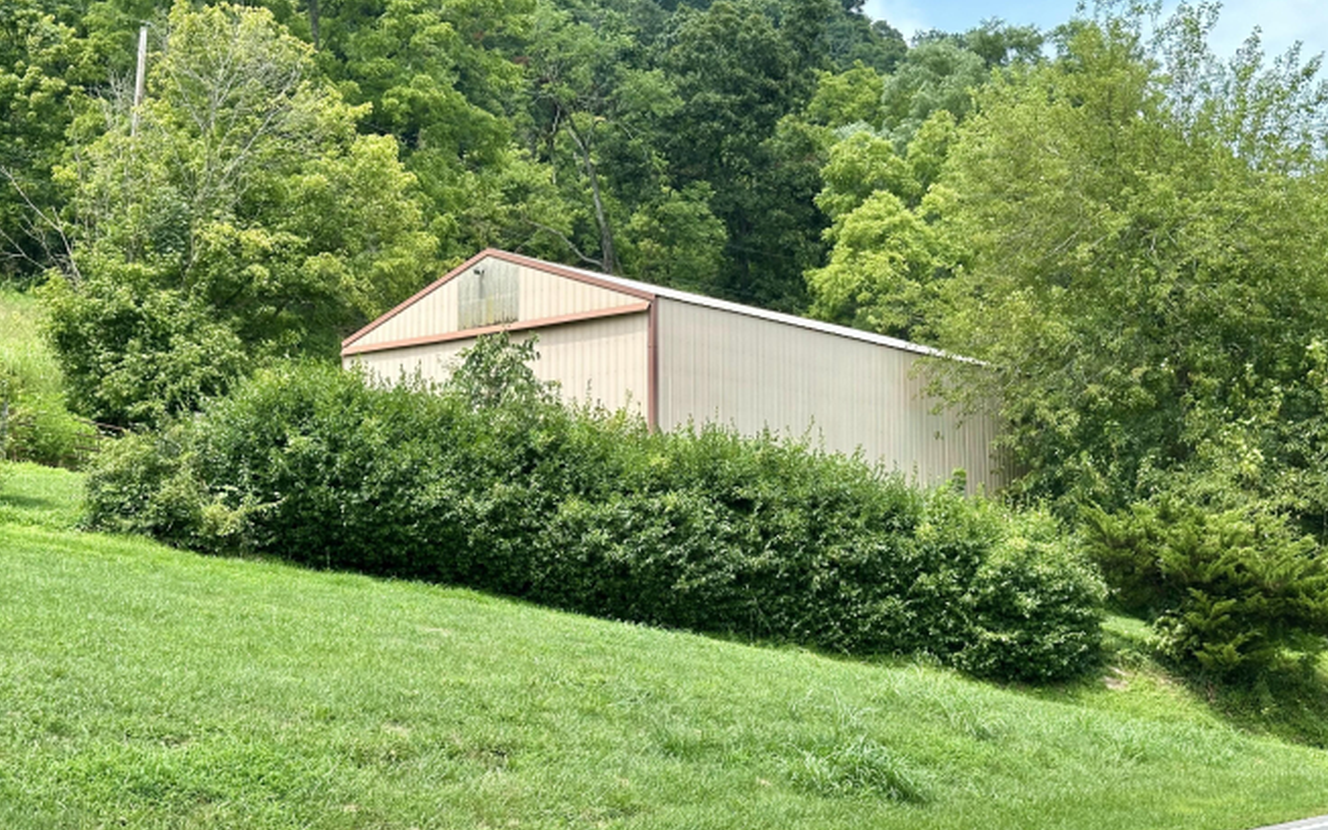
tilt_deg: +4.5
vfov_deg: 24.8
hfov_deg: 38.9
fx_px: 1882
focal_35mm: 52
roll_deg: +0.3
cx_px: 656
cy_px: 488
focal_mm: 6.86
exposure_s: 1/1541
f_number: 1.78
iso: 64
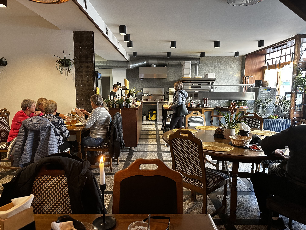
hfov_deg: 71.6
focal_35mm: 24
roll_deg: +0.1
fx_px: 212
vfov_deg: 56.8
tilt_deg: -6.3
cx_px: 153
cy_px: 115
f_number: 1.78
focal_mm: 6.86
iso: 400
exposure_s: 1/60
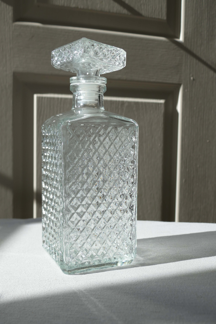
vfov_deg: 50.7
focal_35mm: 38
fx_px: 342
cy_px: 162
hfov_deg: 35.1
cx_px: 108
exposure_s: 1/1600
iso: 125
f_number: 3.1
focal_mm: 13.7
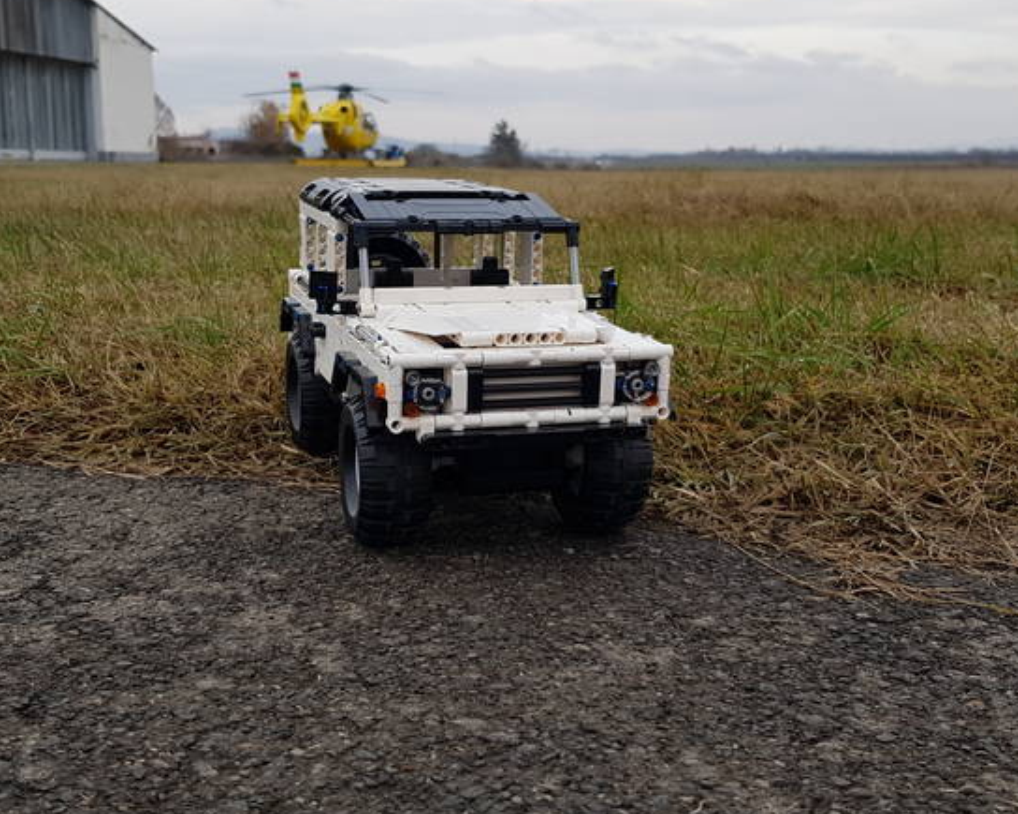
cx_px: 477
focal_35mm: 42
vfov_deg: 35.7
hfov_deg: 43.8
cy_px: 379
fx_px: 1265
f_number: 1.7
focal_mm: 4.3
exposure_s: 1/576
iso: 40
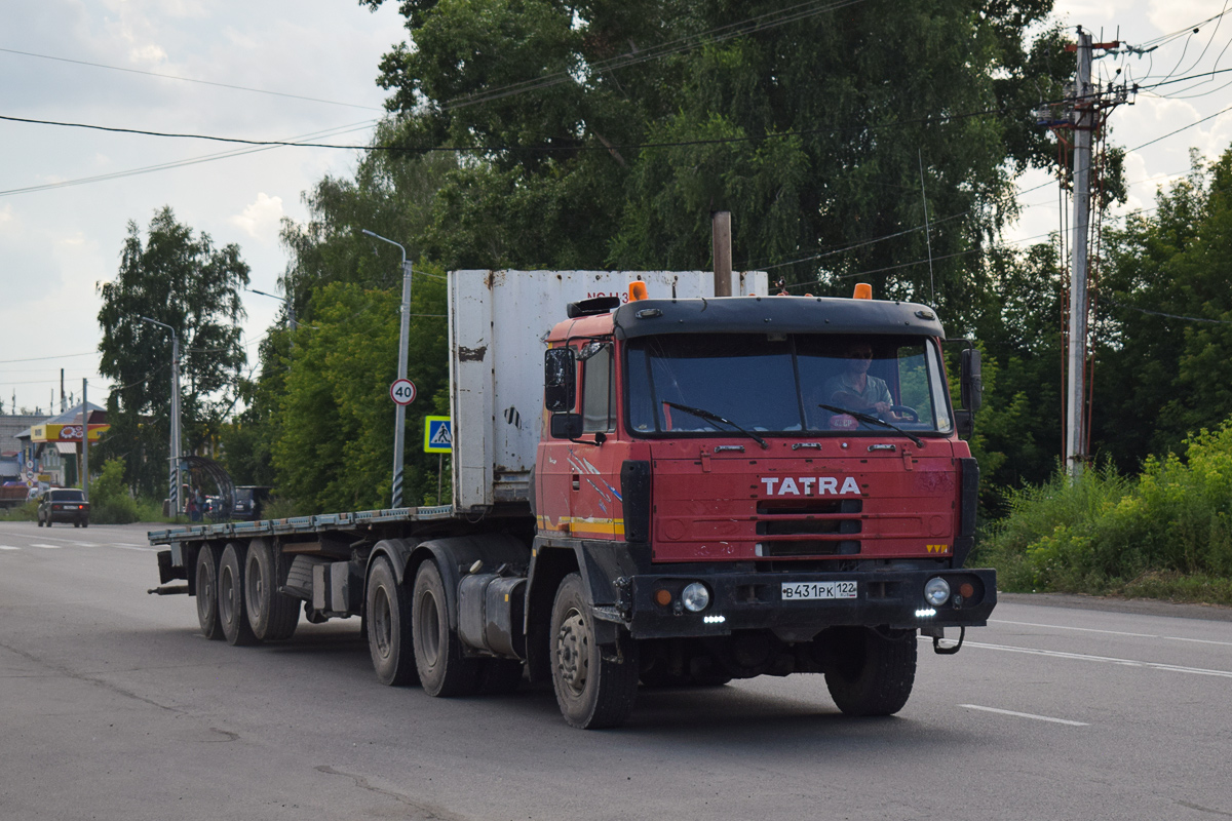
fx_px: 2464
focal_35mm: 72
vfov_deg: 18.9
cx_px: 616
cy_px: 410
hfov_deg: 28.1
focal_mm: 48
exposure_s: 1/1250
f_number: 6.3
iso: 400
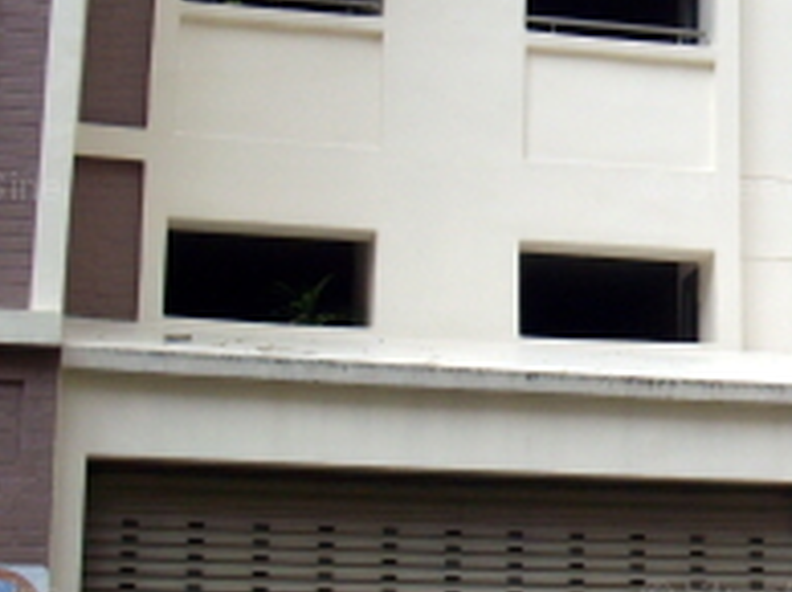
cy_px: 192
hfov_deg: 17.8
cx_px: 947
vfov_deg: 14.0
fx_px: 2399
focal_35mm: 105
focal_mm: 6.2
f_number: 5.6
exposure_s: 1/160
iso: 80
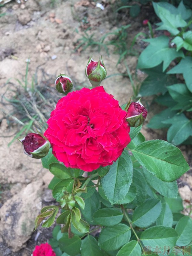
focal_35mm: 29
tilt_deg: -56.9
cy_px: 128
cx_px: 96
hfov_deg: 48.2
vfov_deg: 61.7
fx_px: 214
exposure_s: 1/107
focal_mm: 4.15
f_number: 2.2
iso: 32
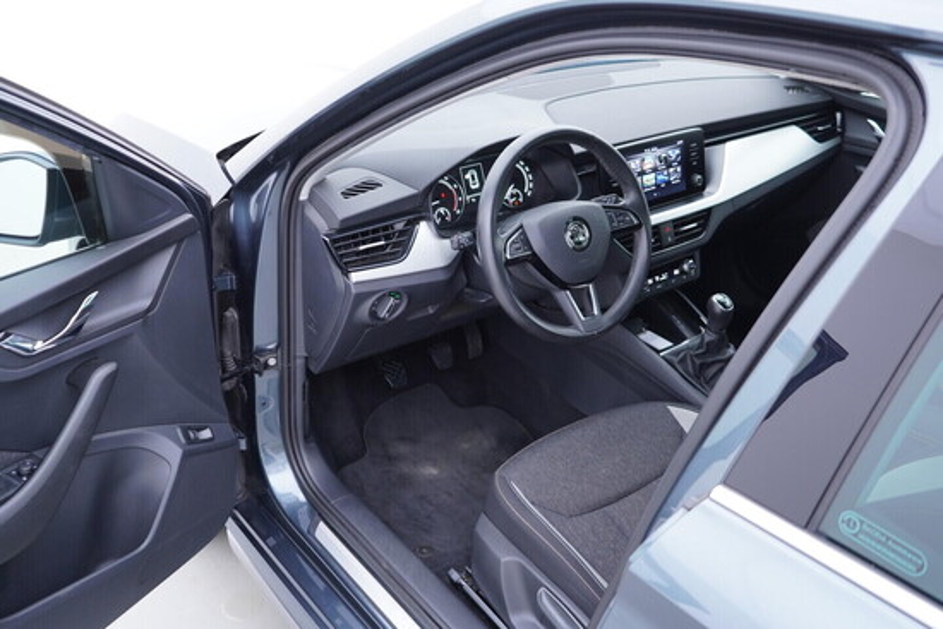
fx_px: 943
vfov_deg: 36.9
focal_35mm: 36
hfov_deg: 53.1
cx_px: 472
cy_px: 314
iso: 250
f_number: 2.8
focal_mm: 24
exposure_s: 1/40
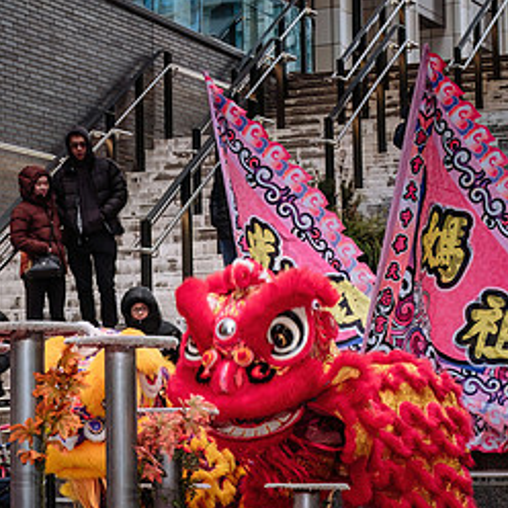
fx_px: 2192
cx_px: 57
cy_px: 348
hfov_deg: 13.1
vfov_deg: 13.2
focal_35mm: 132
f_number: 3.6
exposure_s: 1/160
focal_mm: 37.6
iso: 160
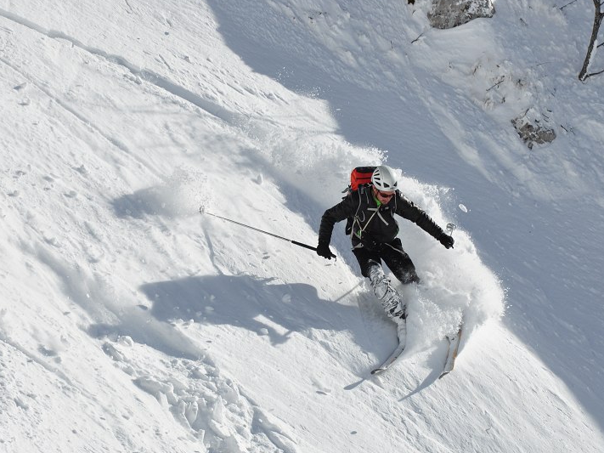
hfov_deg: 9.3
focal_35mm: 213
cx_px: 381
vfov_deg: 7.0
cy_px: 273
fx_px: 3710
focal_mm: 105
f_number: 11
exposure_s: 1/640
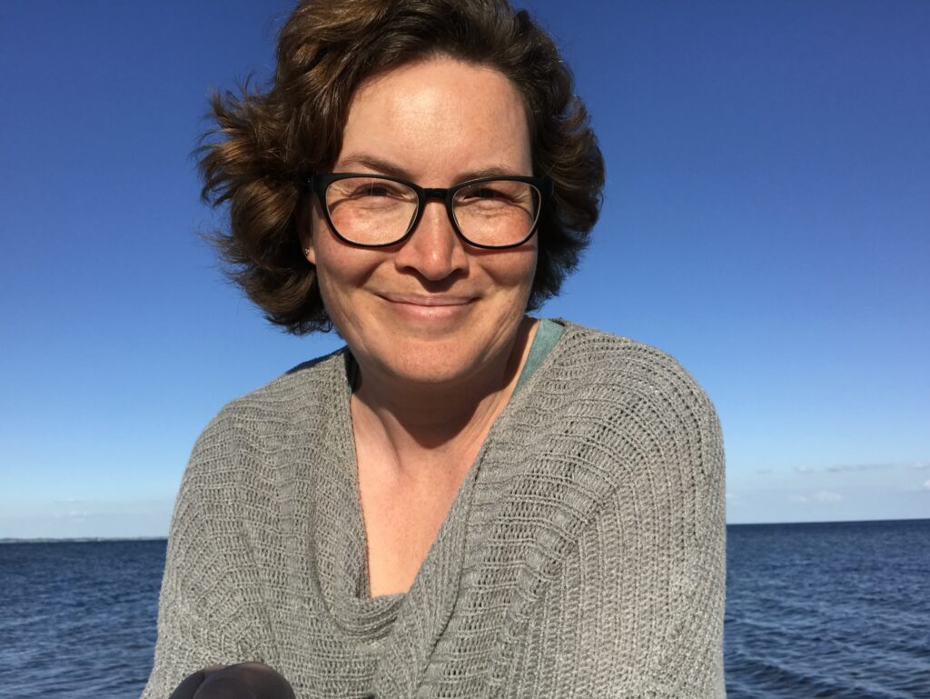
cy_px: 350
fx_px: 860
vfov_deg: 44.2
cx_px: 465
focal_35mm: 32
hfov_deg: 56.8
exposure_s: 1/1431
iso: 25
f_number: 2.2
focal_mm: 2.87
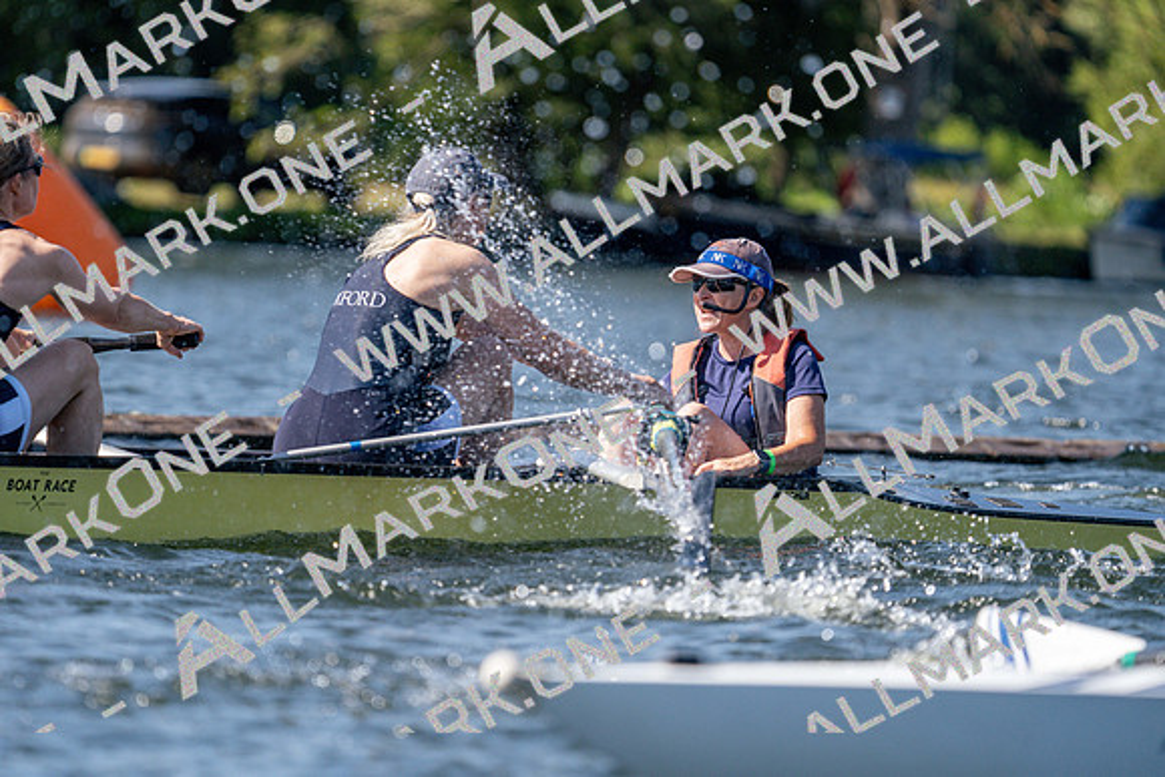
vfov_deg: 3.6
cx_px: 582
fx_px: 12364
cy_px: 388
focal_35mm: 382
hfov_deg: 5.4
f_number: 6.3
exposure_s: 1/1600
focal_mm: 382
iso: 320
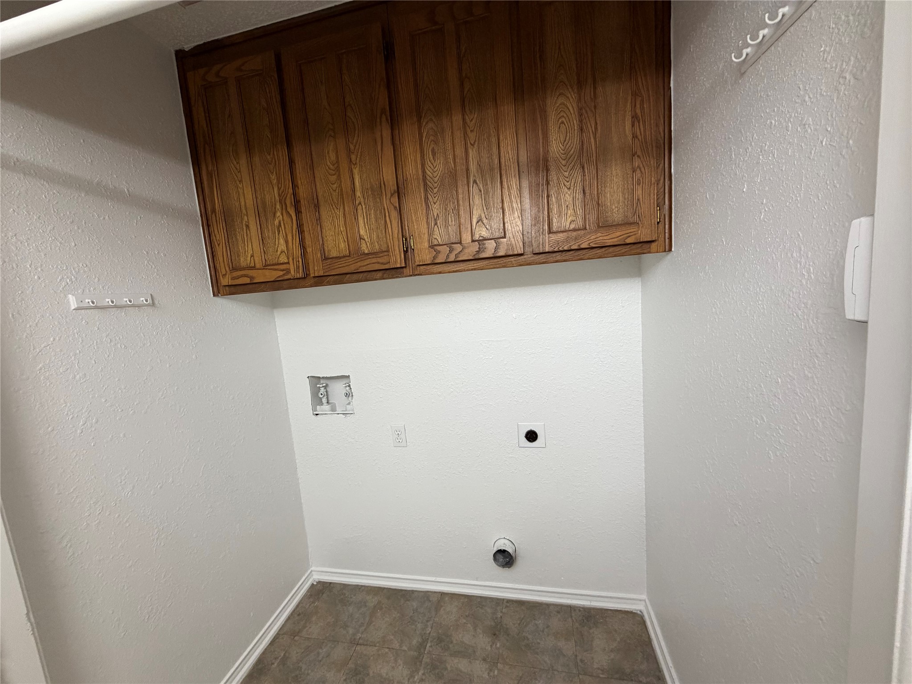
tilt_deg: -7.3
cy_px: 342
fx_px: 369
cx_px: 456
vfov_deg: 85.7
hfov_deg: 102.1
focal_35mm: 14
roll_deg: +5.5
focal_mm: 2.22
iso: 200
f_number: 2.2
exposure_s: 1/60
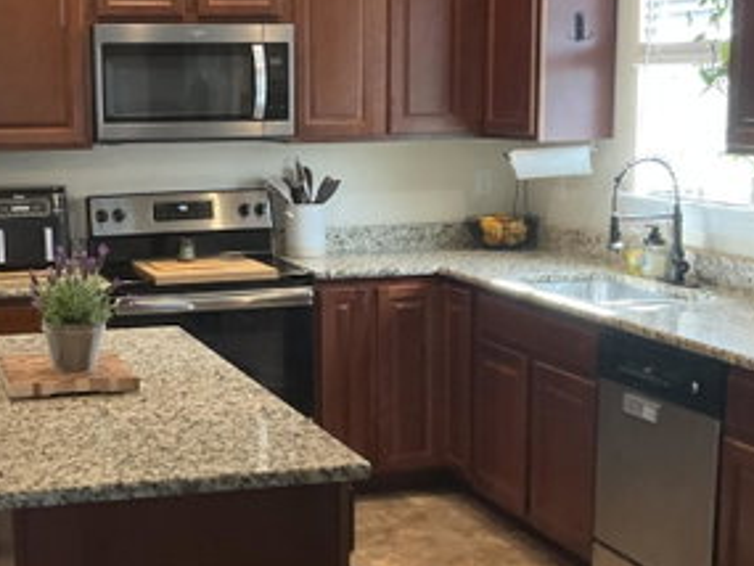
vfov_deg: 22.6
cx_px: 218
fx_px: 1416
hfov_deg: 29.5
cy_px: 339
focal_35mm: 65
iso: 125
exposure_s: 1/60
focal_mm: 3
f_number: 1.8
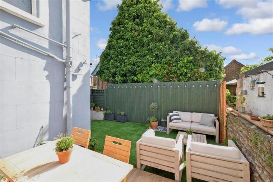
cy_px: 91
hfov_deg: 100.4
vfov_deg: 77.3
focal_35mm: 15
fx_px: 114
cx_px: 136
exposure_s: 1/80
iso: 500
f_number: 20
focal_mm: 10
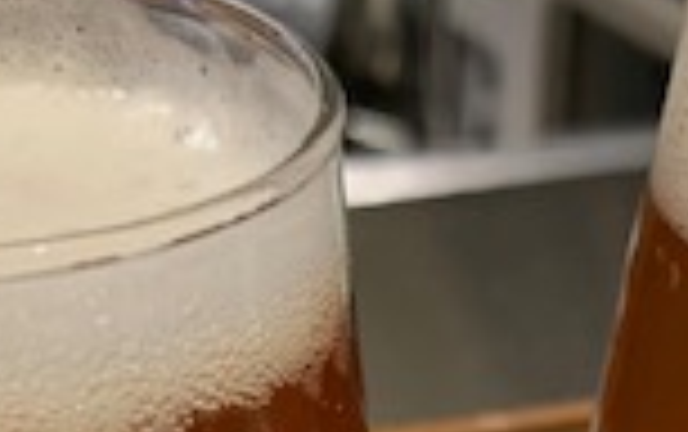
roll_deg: -5.2
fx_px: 2159
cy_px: 868
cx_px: 508
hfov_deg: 18.0
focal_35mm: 115
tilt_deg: -36.3
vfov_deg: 10.5
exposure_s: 1/50
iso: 250
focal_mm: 4.25
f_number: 1.8
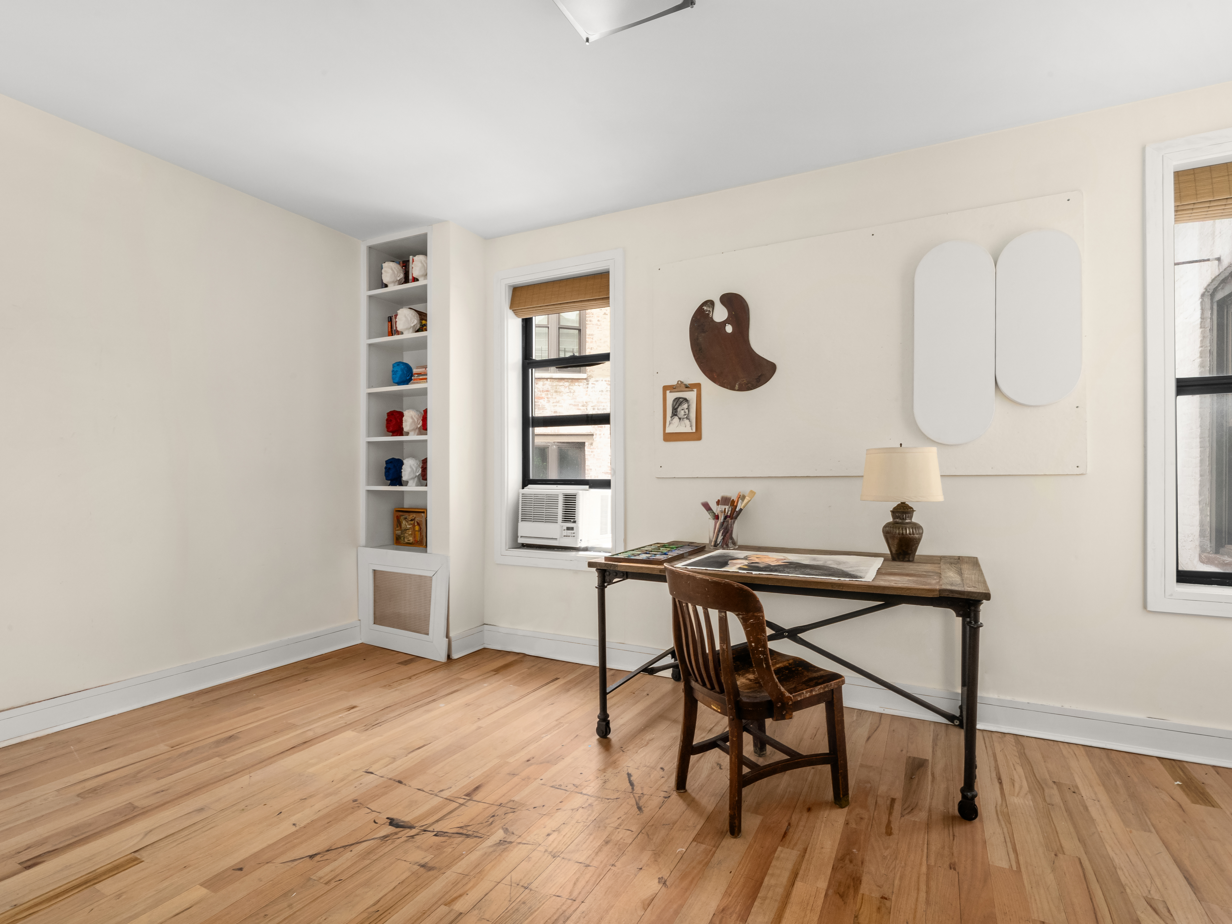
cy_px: 462
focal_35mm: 16
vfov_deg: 78.1
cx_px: 678
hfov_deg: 94.2
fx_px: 569
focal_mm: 14
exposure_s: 2.5
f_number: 20
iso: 500
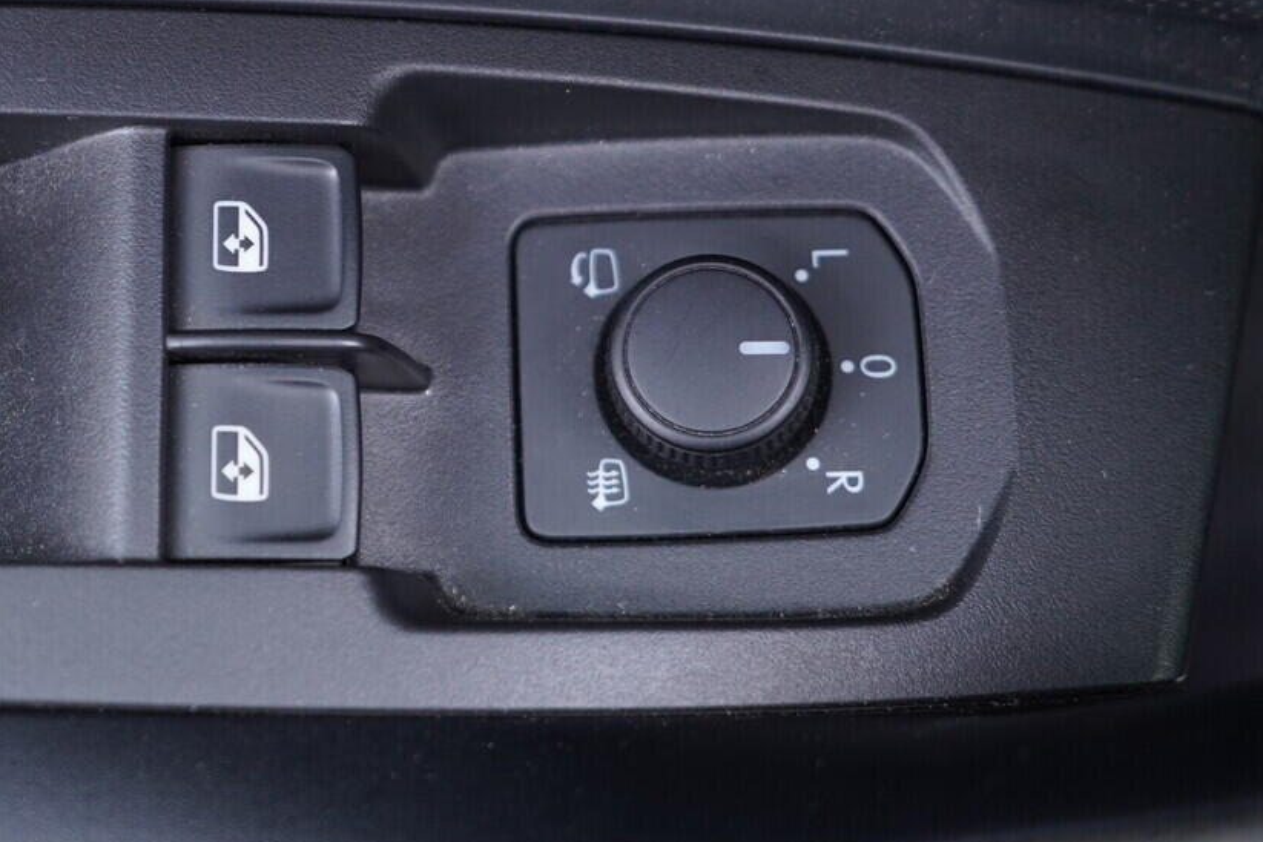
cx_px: 318
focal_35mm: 63
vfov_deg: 21.4
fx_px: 2210
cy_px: 215
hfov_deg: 31.3
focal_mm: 24
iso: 400
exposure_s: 1/40
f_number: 2.8
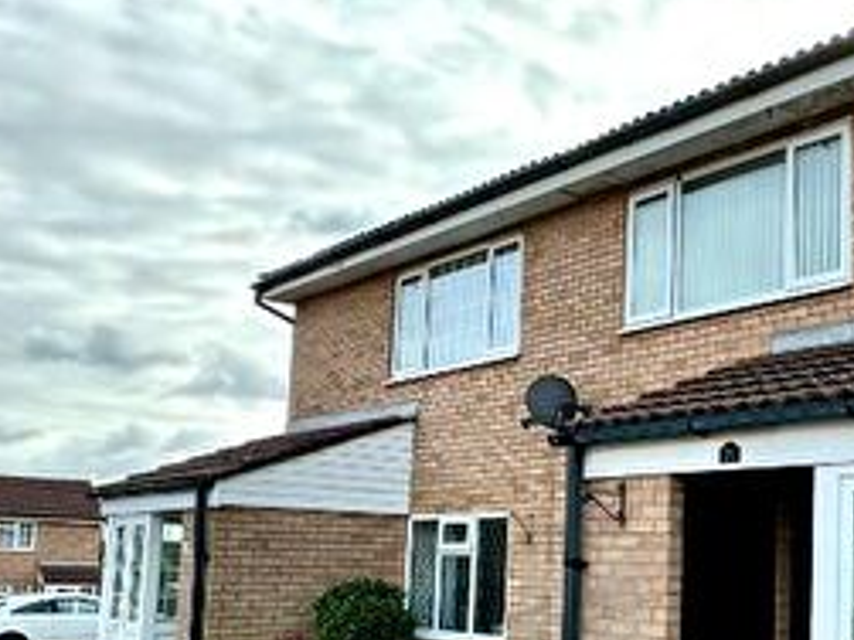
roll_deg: +0.3
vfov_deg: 35.9
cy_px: 489
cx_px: 834
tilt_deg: +5.4
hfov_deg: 42.1
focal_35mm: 39
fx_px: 962
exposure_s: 1/587
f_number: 2.2
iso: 50
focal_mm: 2.22
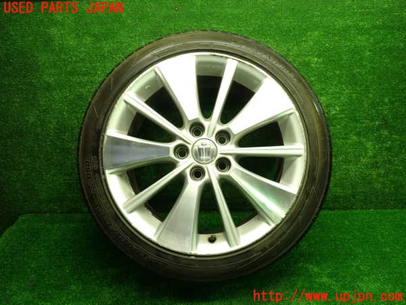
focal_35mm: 30
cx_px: 203
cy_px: 152
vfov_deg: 46.8
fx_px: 352
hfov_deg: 60.0
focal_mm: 5.4
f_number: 2.3
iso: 200
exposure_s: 1/40
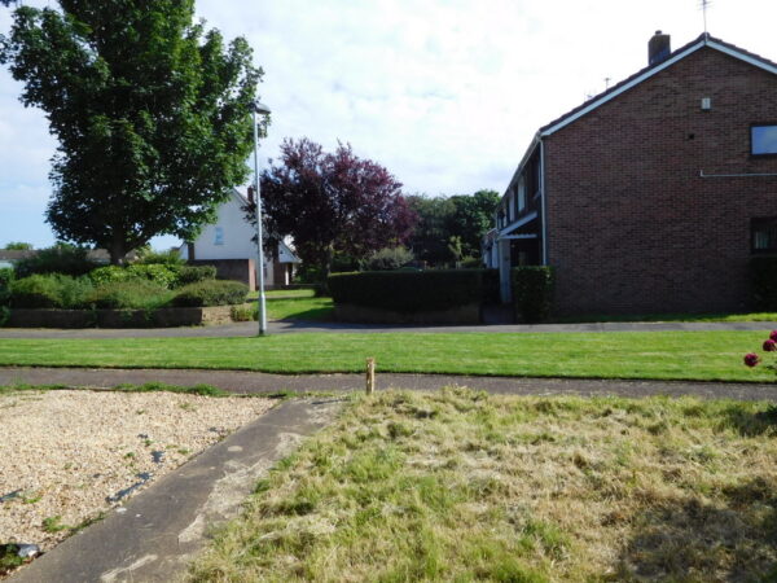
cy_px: 292
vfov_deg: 54.9
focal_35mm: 25
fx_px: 561
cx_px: 388
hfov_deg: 69.4
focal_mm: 4.5
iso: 125
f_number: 3.4
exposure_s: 1/1000
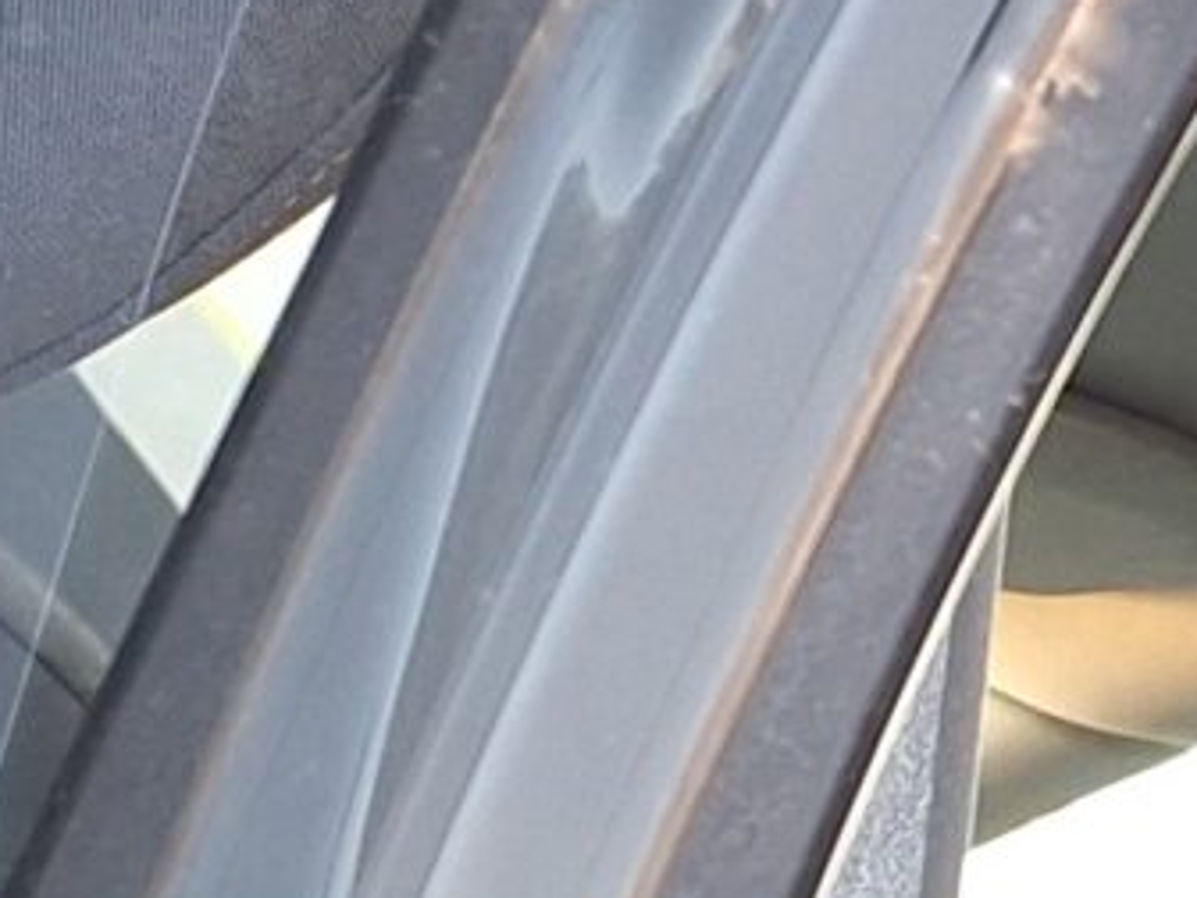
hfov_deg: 9.9
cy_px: 3114
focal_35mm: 175
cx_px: 2918
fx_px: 6051
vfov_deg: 7.1
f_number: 1.8
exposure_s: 1/50
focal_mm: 5.54
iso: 160
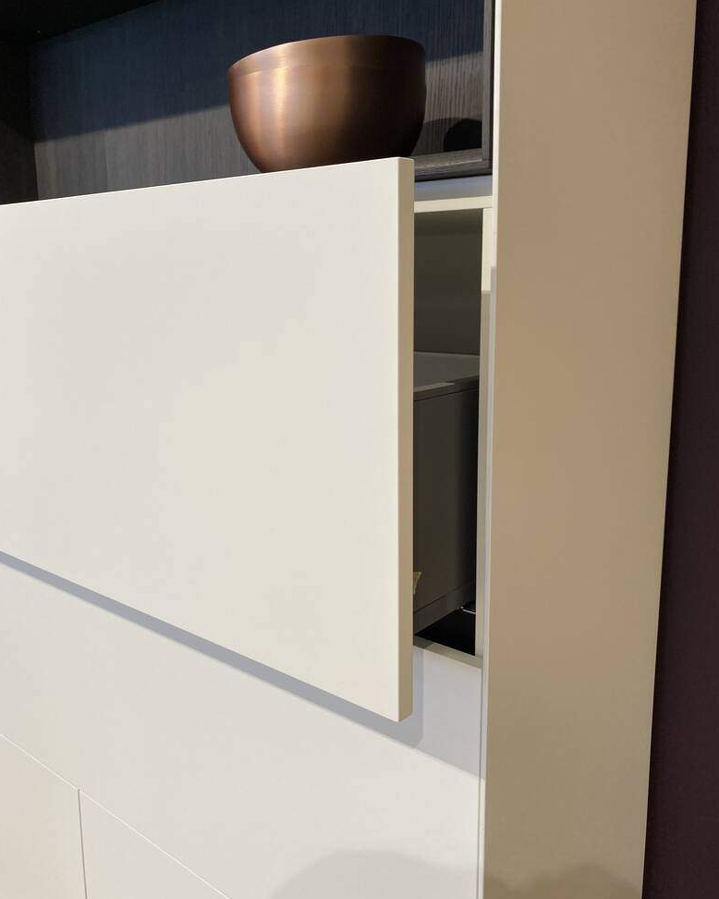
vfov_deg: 58.7
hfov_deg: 48.5
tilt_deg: -9.7
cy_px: 435
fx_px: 798
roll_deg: +1.0
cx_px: 359
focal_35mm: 30
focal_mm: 3.99
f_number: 1.8
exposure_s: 1/50
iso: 64
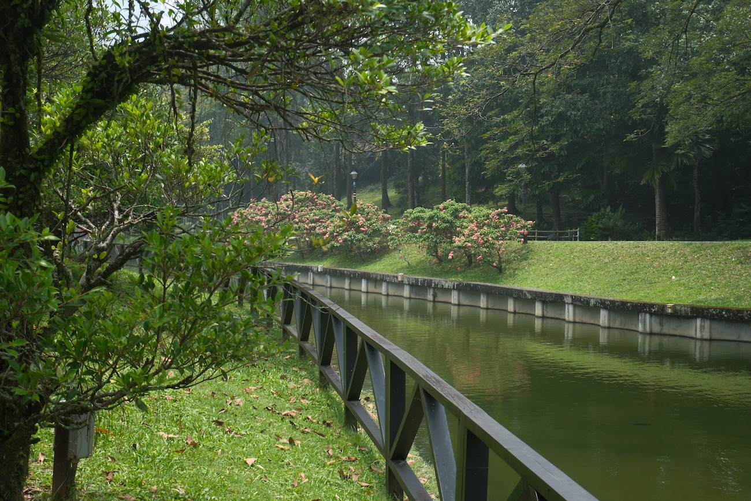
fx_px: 1001
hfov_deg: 41.1
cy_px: 250
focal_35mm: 48
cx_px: 376
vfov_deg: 28.1
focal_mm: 32.1
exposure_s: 1/240
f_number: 6.3
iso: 160
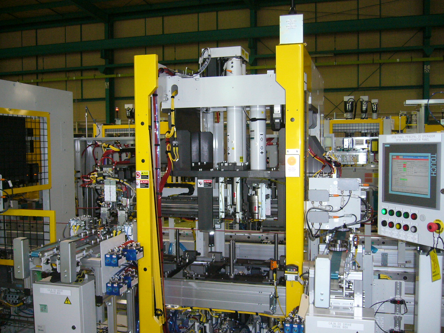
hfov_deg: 52.6
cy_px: 166
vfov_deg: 40.7
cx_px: 222
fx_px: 449
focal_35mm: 35
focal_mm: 5.8
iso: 250
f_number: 2.8
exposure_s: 1/60
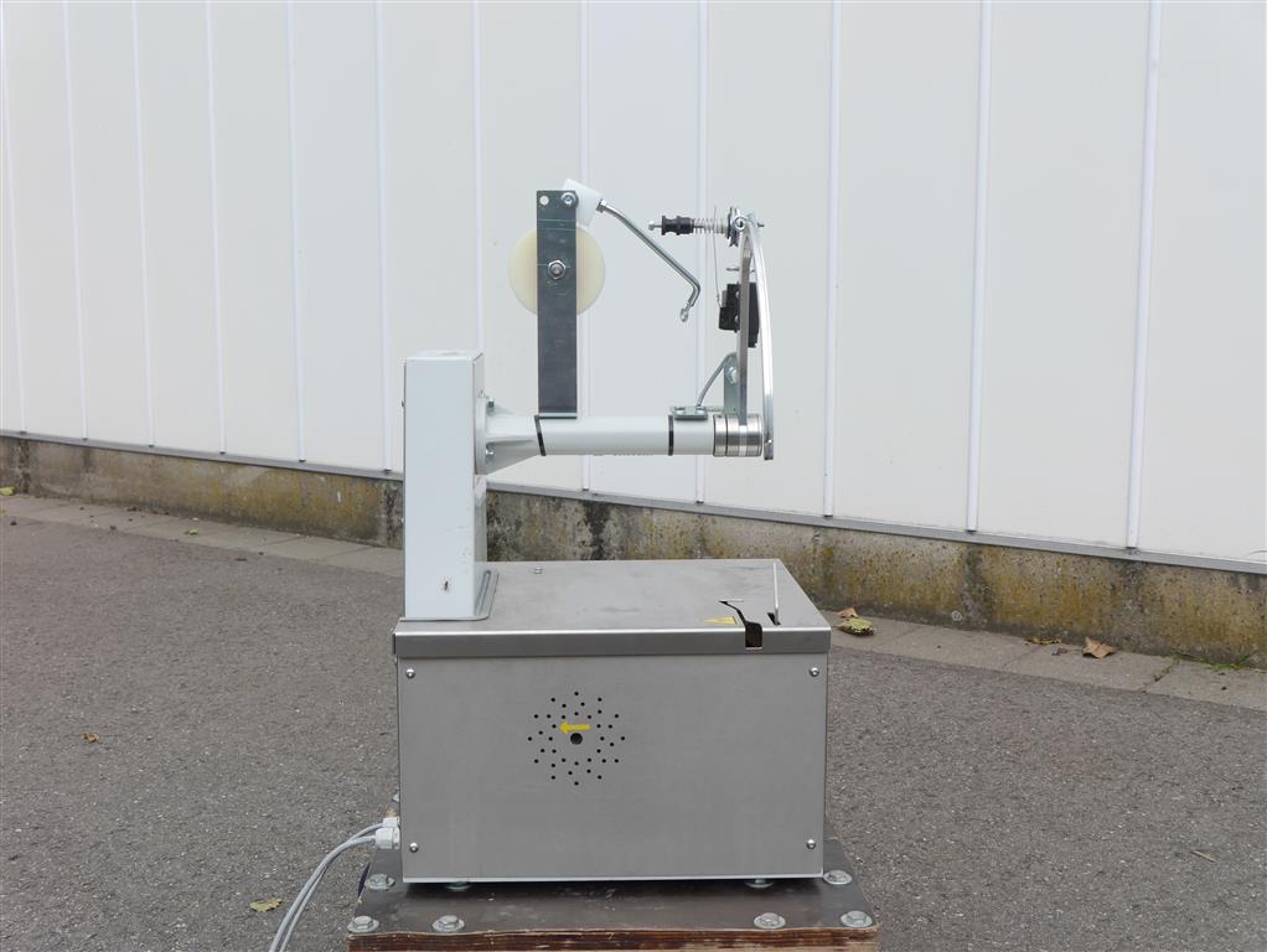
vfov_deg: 32.9
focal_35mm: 44
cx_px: 634
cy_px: 476
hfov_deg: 42.9
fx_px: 1612
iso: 160
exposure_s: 1/320
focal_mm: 22
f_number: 7.1
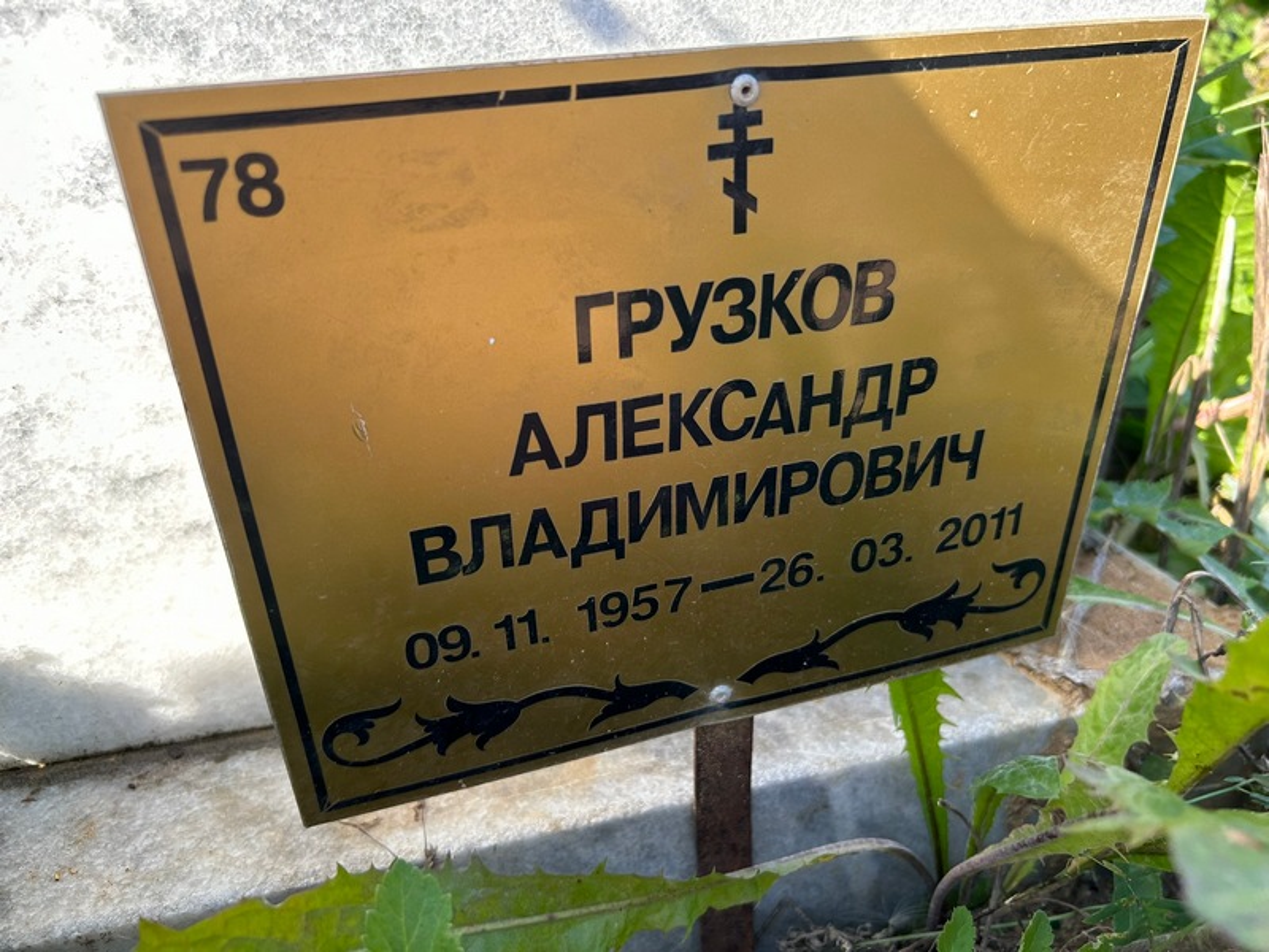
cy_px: 476
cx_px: 634
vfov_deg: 53.1
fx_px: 953
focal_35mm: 26
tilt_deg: -25.8
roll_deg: -1.2
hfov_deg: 67.3
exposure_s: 1/424
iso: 50
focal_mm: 5.7
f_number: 1.5
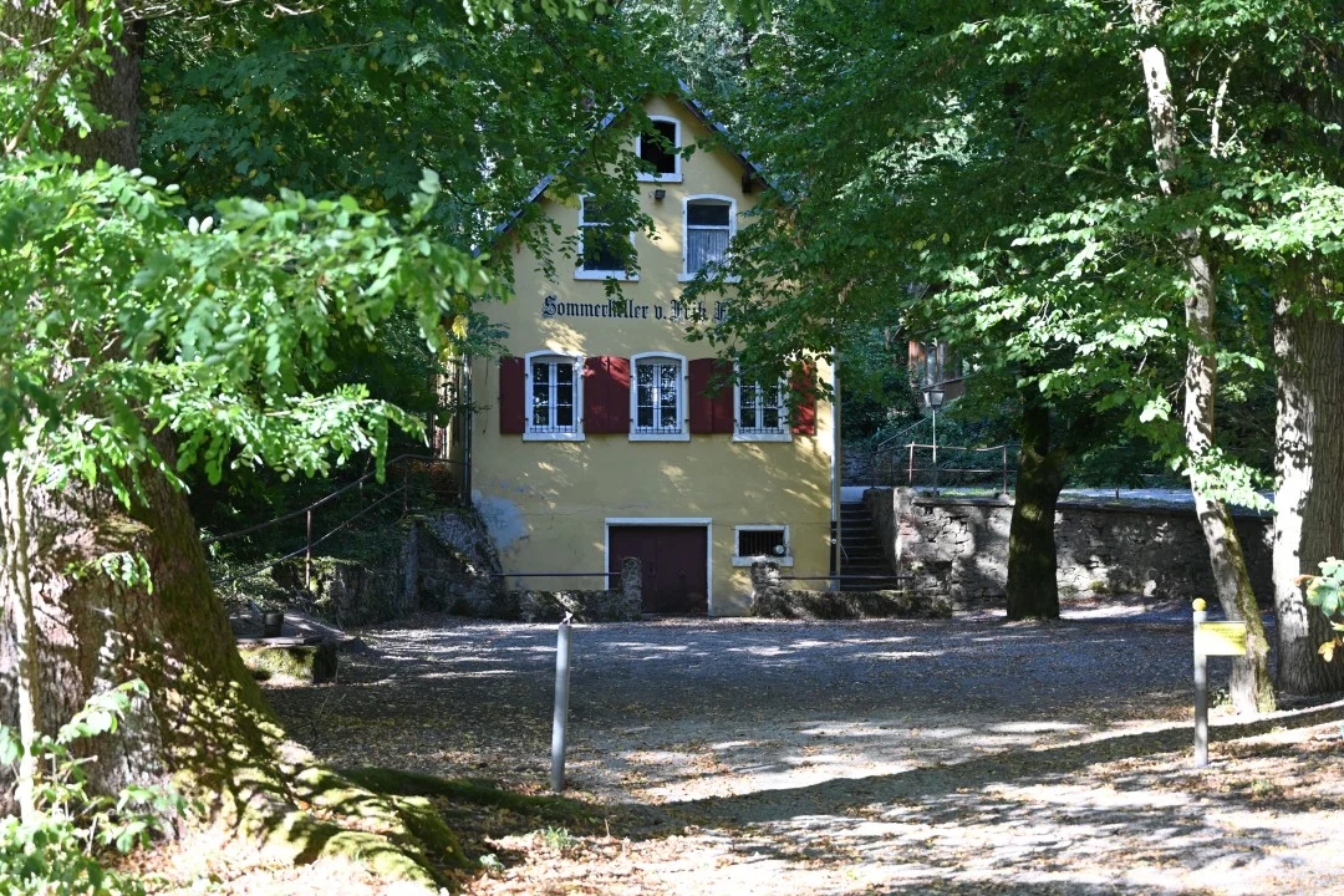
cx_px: 672
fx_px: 1717
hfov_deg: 42.7
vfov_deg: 29.2
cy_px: 448
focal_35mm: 46
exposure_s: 1/200
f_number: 4
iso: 400
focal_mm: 46
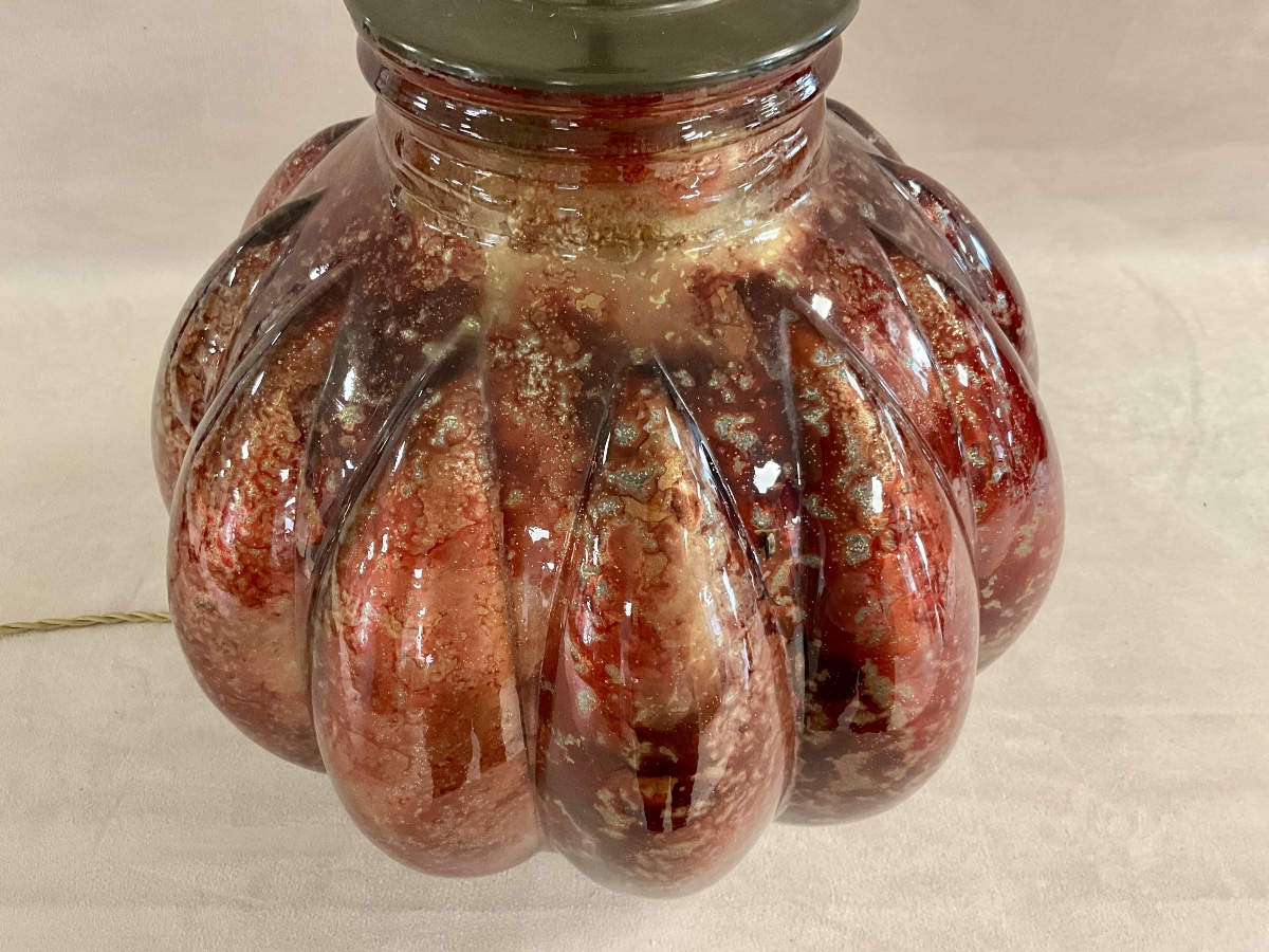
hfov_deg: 61.7
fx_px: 1063
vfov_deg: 48.2
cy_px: 476
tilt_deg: -46.1
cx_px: 634
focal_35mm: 29
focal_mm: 3
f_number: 1.8
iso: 250
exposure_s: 1/33
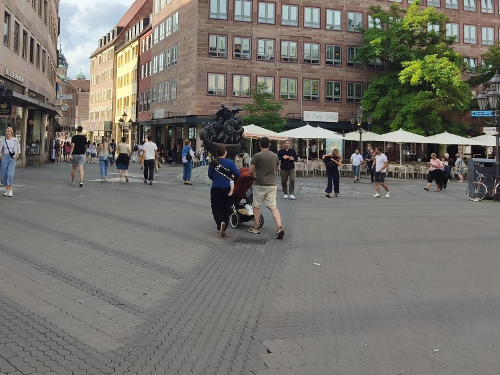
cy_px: 116
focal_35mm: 34
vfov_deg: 41.1
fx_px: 491
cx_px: 172
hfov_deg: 53.0
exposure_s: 1/493
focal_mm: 6.06
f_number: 1.7
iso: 50
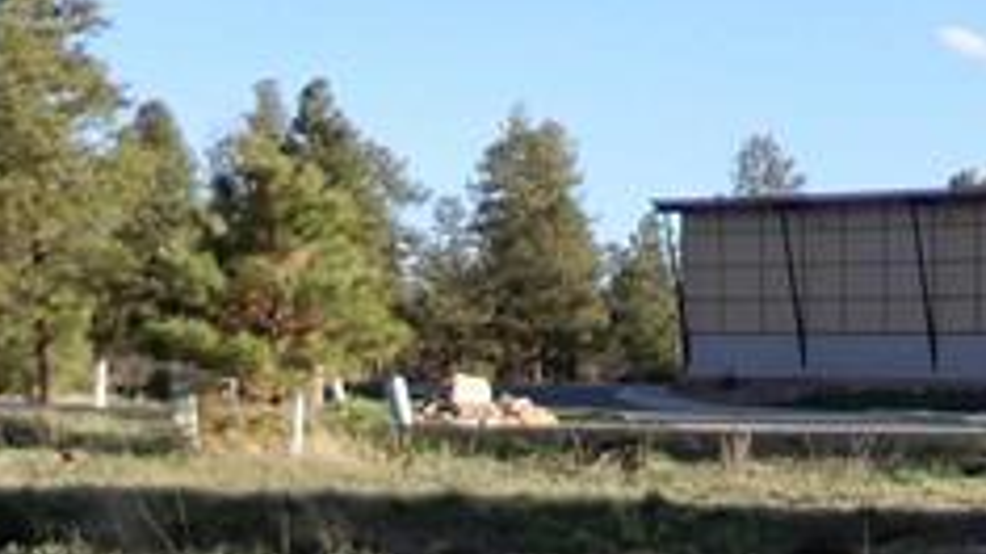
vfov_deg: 10.3
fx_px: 2979
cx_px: 1397
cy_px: 789
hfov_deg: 17.3
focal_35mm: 114
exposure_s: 1/400
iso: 80
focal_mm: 4.3
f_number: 3.4
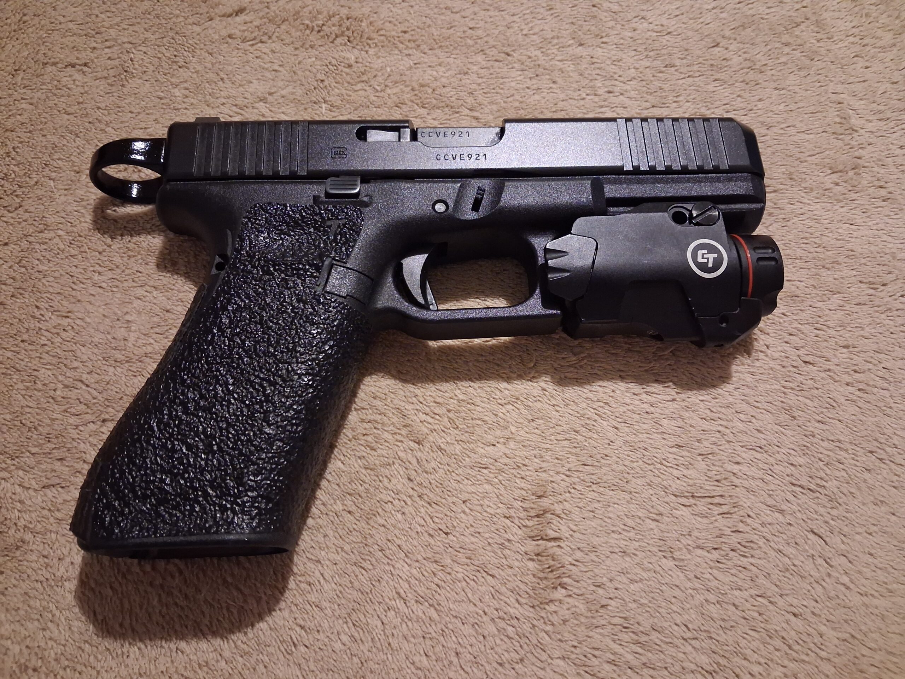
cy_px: 340
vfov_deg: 51.4
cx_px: 452
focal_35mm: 27
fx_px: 706
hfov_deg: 65.3
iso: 1250
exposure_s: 1/20
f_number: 1.8
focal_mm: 4
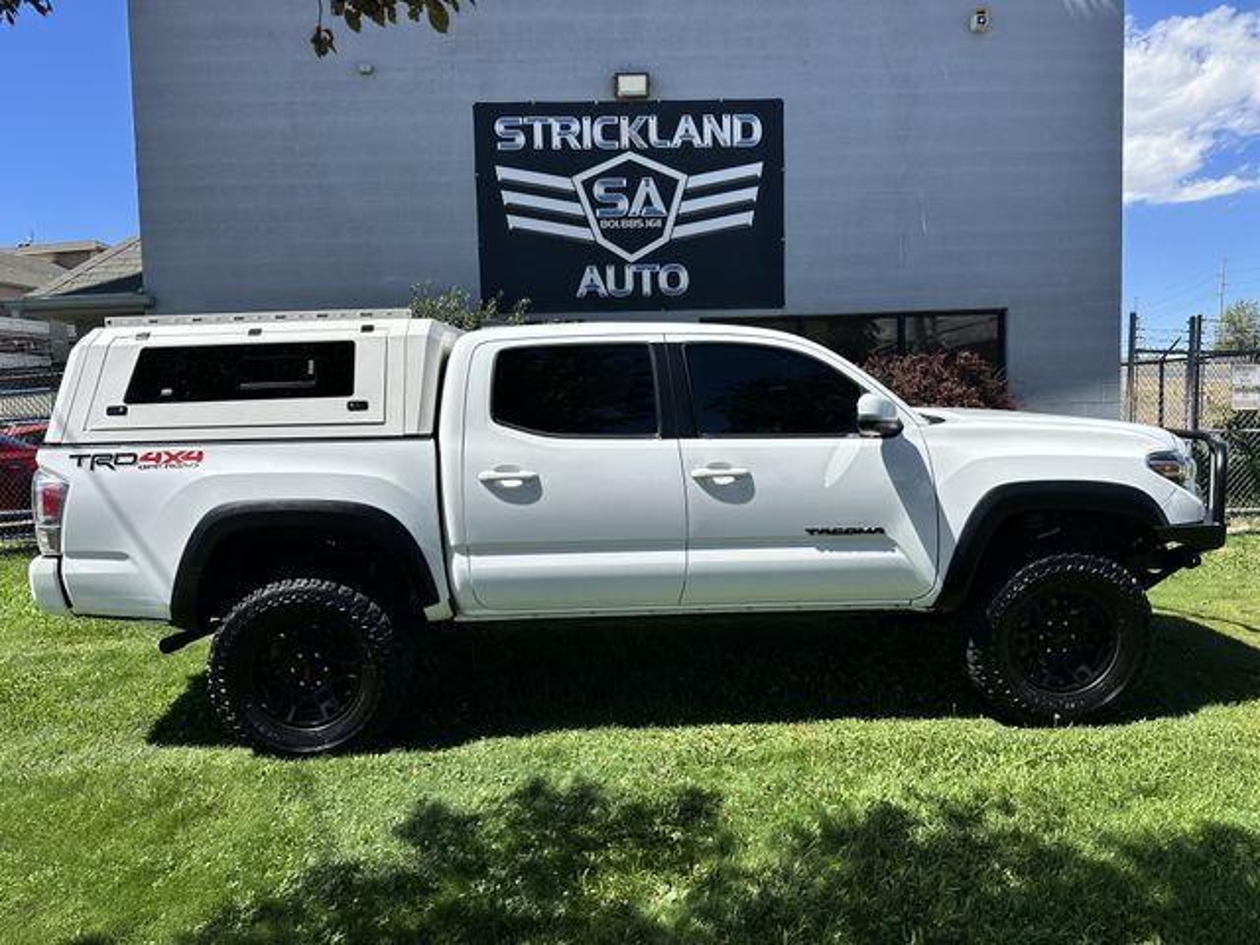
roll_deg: +1.6
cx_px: 630
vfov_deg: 56.8
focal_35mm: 24
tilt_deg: -2.8
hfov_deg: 71.6
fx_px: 874
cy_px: 472
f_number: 1.78
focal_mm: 6.86
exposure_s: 1/4762
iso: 80
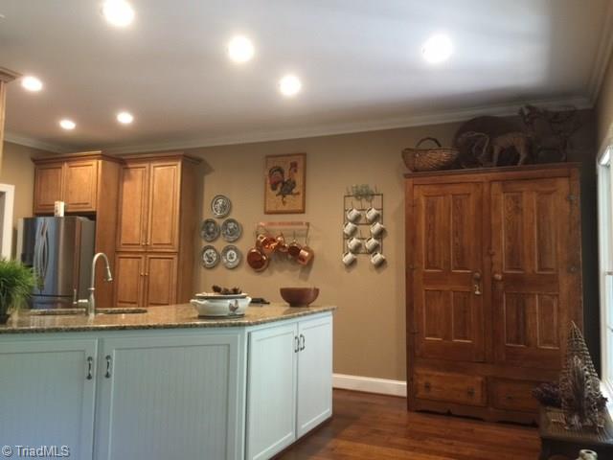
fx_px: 514
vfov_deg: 48.2
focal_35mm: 29
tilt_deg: +3.7
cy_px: 230
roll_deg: -1.5
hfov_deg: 61.7
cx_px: 306
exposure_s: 1/15
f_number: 2.2
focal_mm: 4.15
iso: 80
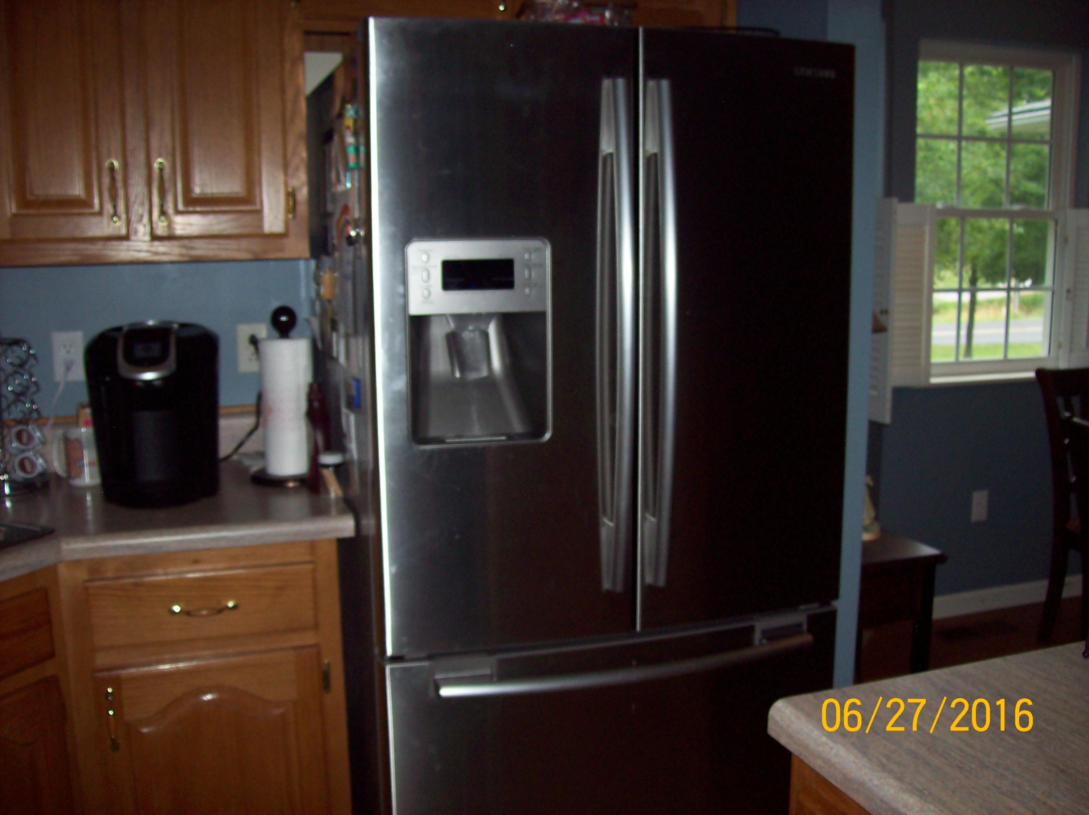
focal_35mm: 36
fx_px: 1132
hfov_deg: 51.4
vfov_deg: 39.6
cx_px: 544
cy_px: 408
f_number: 2.7
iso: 80
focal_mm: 6
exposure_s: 1/64
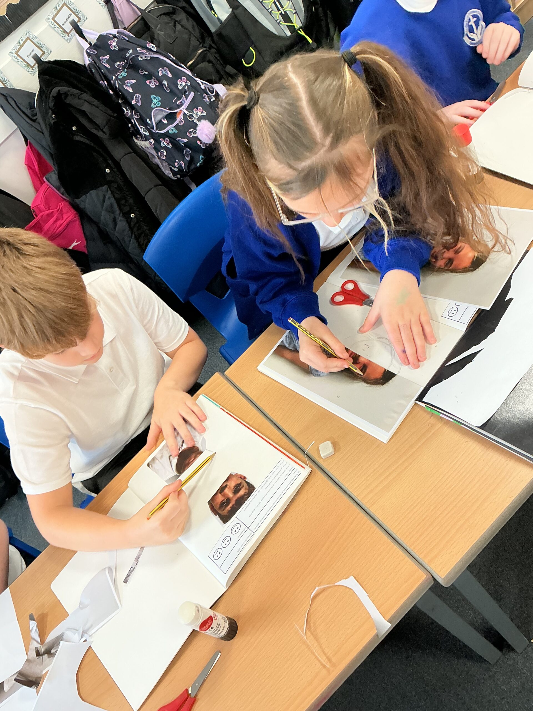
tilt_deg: -43.0
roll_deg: +40.5
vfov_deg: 61.7
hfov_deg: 48.2
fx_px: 595
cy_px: 356
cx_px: 266
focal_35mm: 29
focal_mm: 3
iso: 80
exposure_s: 1/60
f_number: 1.8
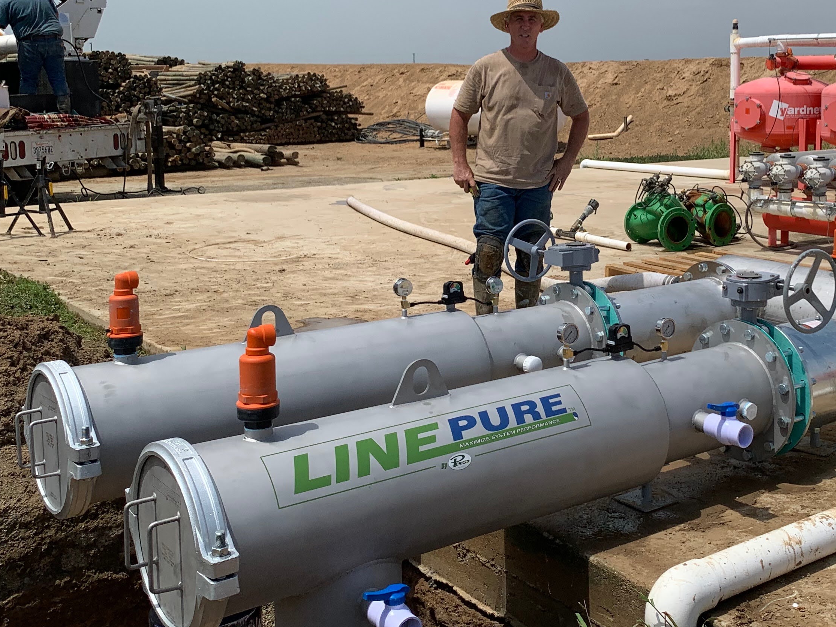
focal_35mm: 47
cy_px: 218
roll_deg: -0.2
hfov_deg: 39.7
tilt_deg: -5.4
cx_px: 595
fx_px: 1135
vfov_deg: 30.7
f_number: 1.8
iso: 25
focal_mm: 4.25
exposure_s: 1/4274
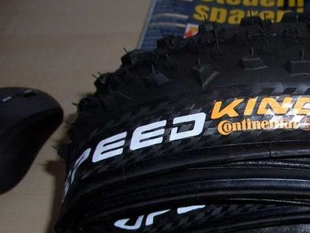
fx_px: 537
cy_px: 175
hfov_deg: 30.8
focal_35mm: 60
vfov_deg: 24.1
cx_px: 278
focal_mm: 7.1
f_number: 2.8
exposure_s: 1/60
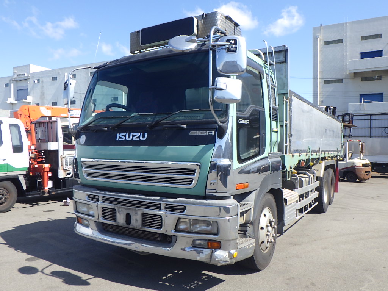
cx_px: 194
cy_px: 146
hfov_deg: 63.4
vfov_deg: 49.7
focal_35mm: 28
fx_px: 314
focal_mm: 5
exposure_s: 1/500
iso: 125
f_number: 4.2
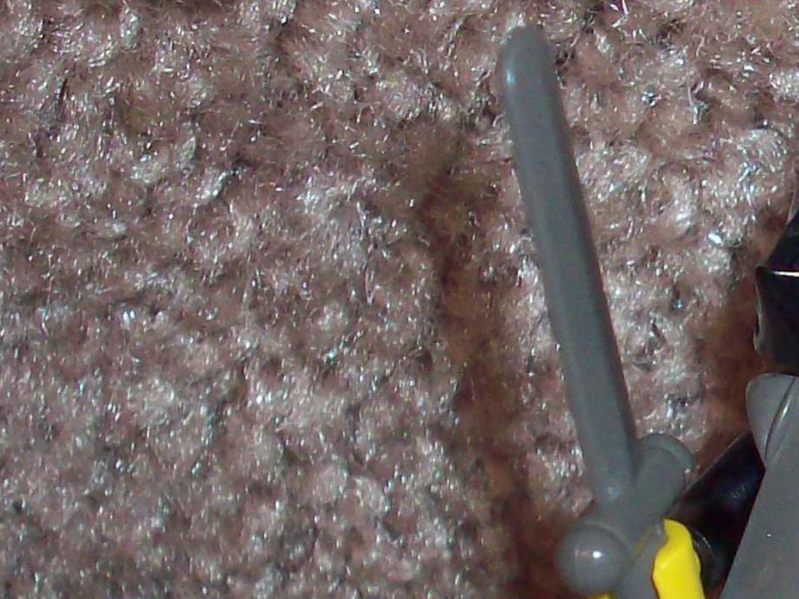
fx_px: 2816
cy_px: 490
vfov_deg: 12.1
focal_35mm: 122
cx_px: 1091
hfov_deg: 15.3
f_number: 2.8
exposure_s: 1/64
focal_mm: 6.2
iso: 200
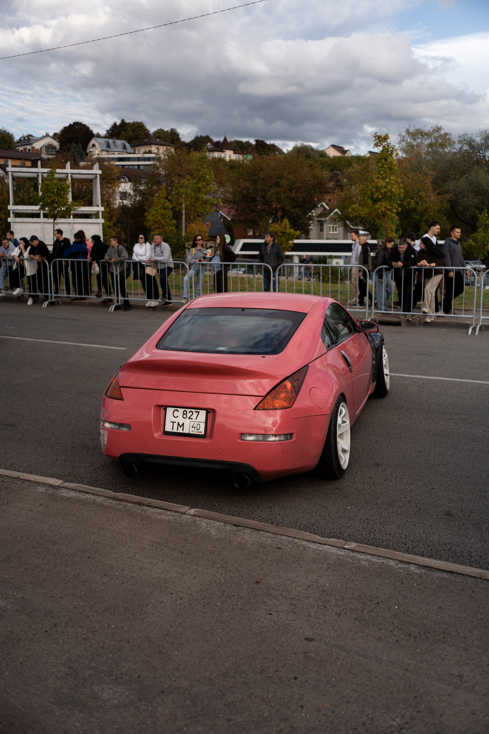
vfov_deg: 54.4
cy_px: 367
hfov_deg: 37.9
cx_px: 244
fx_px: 713
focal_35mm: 35
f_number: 2.2
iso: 100
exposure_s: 1/2500
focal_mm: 35
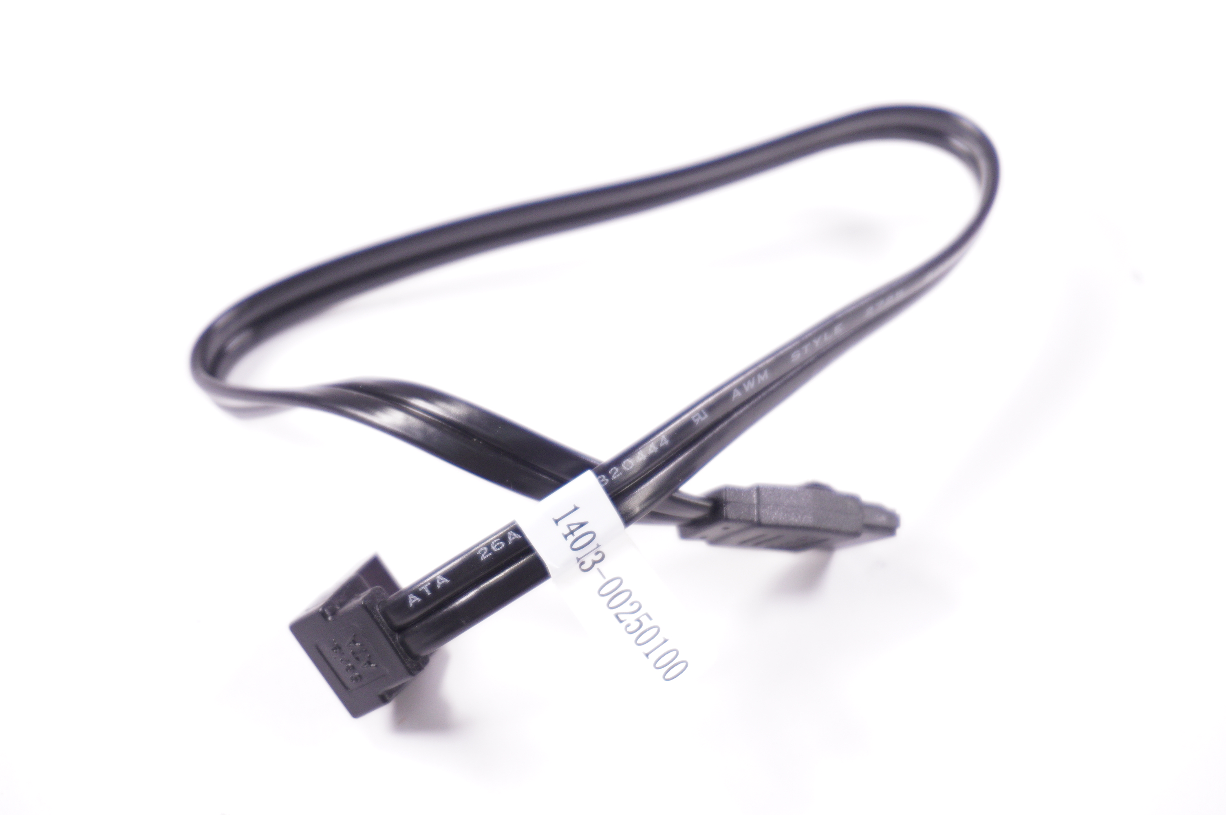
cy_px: 408
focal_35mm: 75
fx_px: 2552
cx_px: 613
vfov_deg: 18.1
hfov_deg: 27.0
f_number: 5.6
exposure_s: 1/250
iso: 800
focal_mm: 50
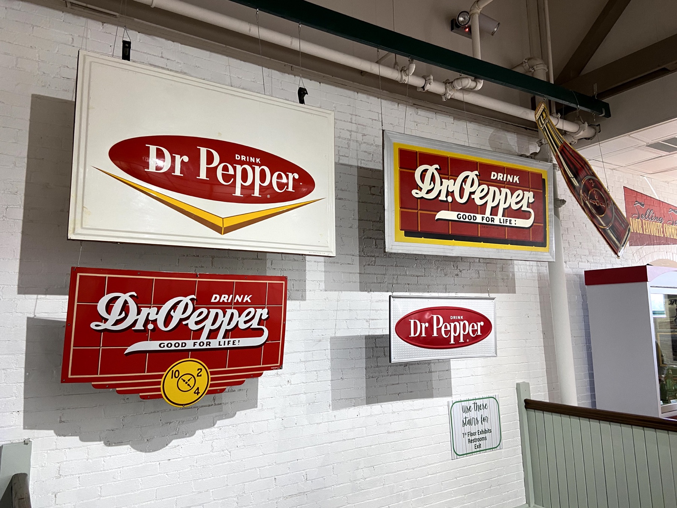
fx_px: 508
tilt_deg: +8.4
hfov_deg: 67.3
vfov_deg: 53.1
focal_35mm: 26
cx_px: 338
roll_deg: +0.8
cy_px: 254
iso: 80
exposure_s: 1/60
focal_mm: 4.25
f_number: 1.8
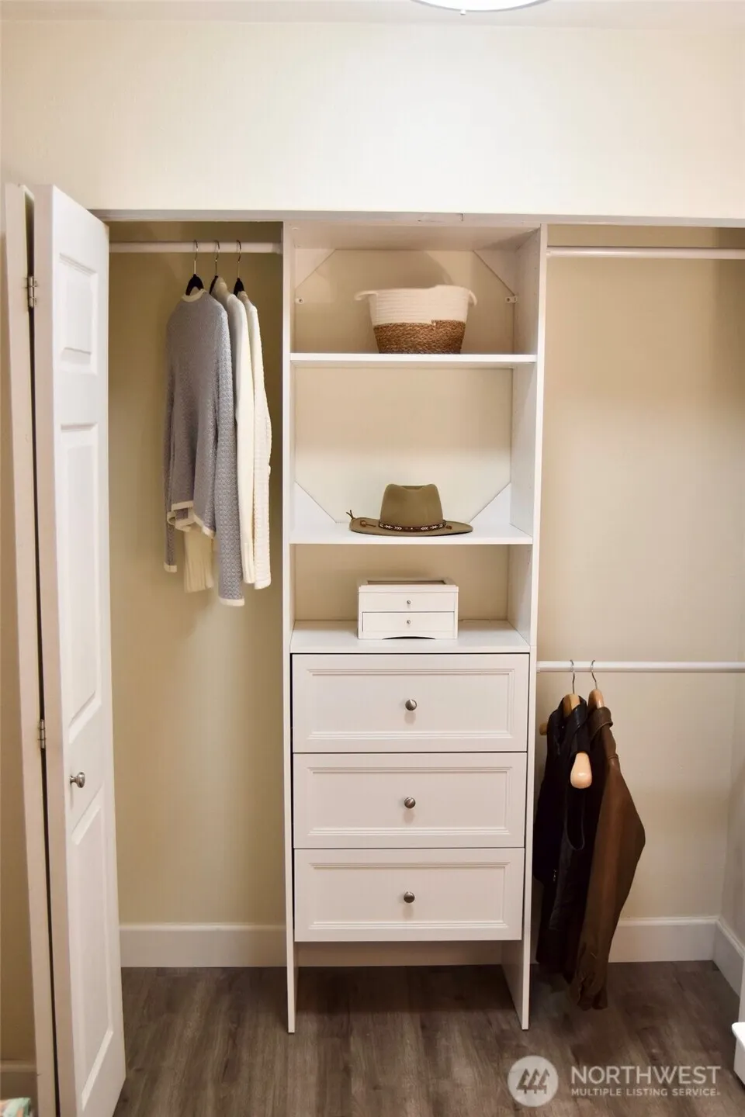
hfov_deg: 38.4
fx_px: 1071
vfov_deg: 55.1
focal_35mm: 34
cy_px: 558
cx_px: 372
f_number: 4.5
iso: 400
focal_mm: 23
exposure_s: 1/80
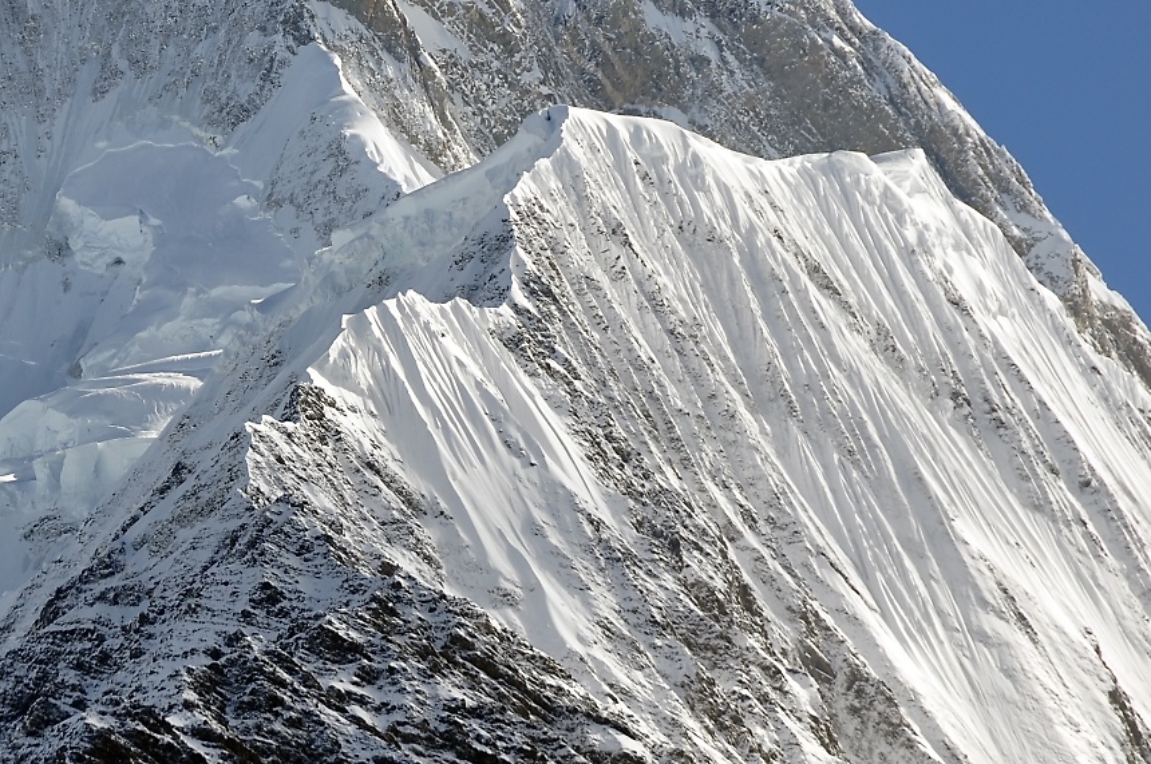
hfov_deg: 6.2
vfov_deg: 4.1
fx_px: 10696
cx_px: 157
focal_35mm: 335
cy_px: 212
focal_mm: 120
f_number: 9
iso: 200
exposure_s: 1/160
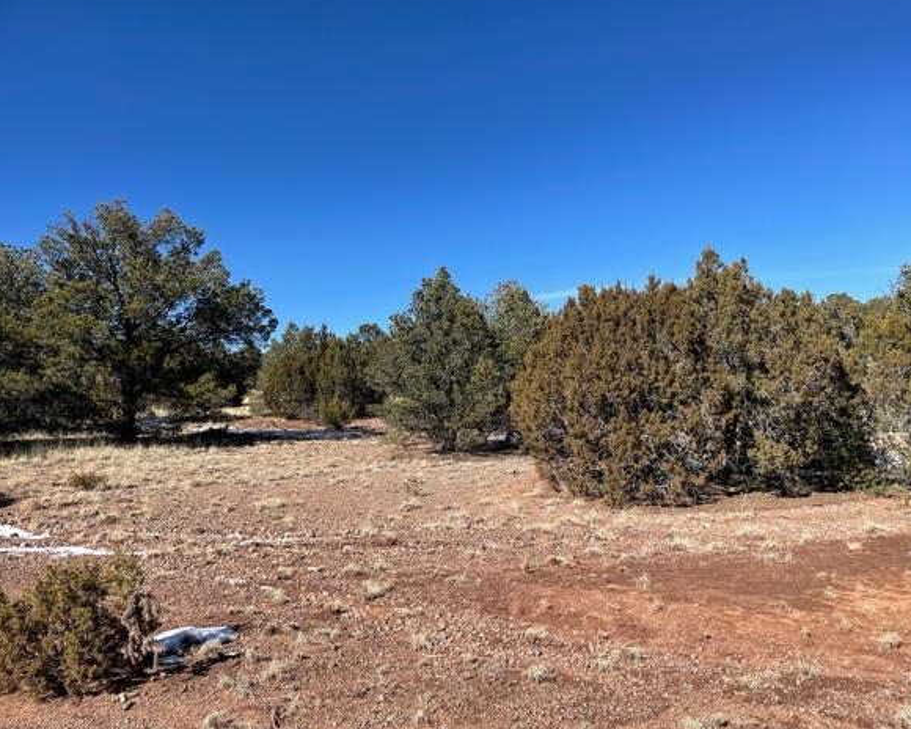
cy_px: 354
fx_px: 755
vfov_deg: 51.5
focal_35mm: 28
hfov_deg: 62.1
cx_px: 498
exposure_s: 1/3125
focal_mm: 4.2
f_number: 1.6
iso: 32
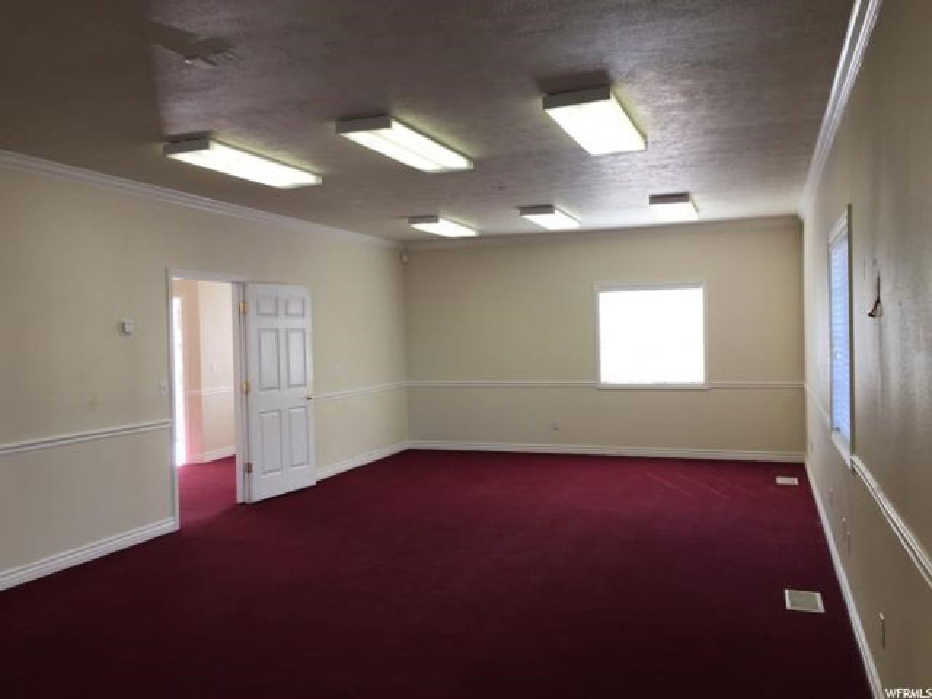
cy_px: 350
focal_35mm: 29
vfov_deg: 48.2
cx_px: 466
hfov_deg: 61.7
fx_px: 781
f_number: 2.2
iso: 40
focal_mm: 4.15
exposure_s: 1/60
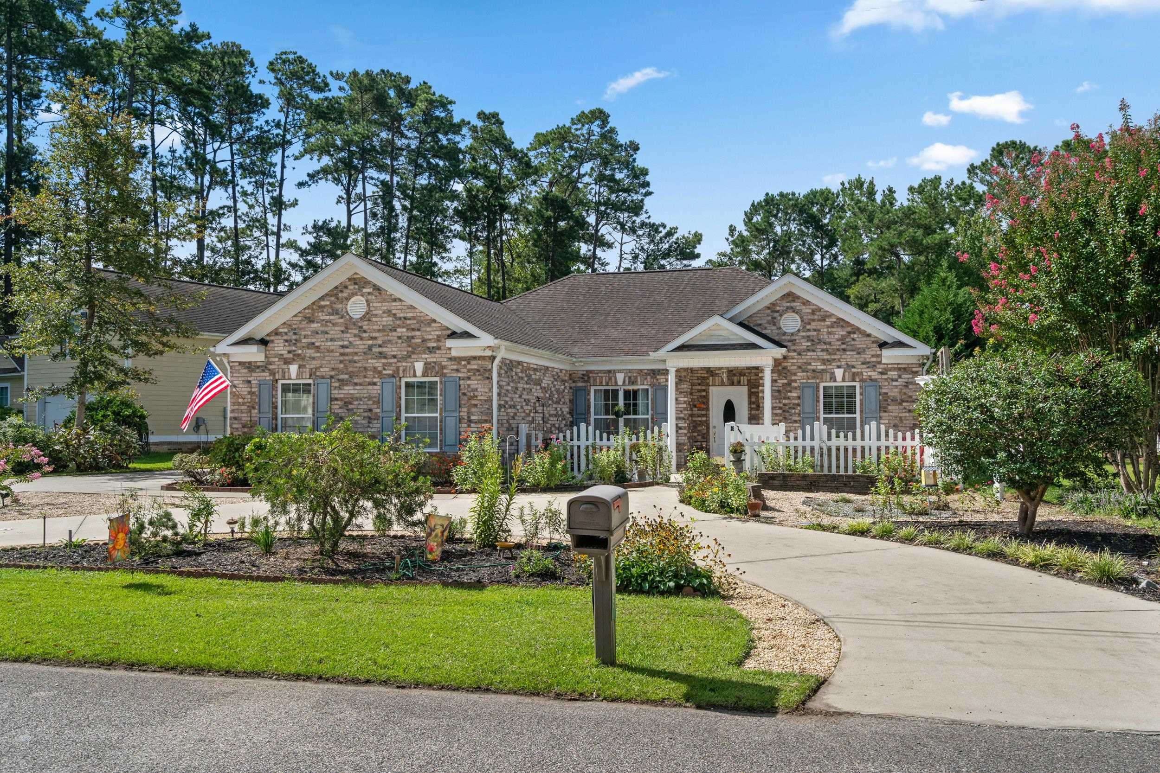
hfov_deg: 61.9
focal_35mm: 30
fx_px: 967
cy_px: 386
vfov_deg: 43.6
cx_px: 580
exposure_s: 1/1000
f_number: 8
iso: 250
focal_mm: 30
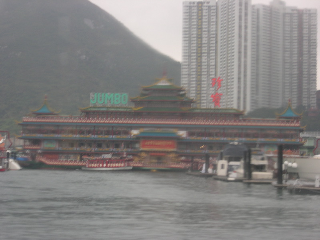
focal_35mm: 97
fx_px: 897
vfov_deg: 15.2
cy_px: 120
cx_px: 160
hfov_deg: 20.2
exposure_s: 1/87.4
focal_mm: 20.5
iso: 100
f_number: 4.6
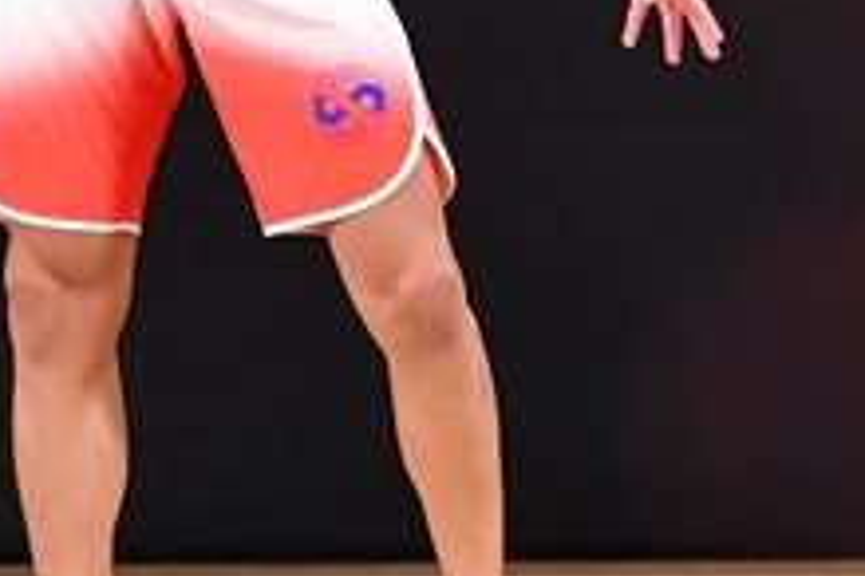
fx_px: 21647
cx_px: 413
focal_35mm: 901
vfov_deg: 1.5
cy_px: -134
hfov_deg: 2.3
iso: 3200
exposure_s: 1/400
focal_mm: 170
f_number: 5.6
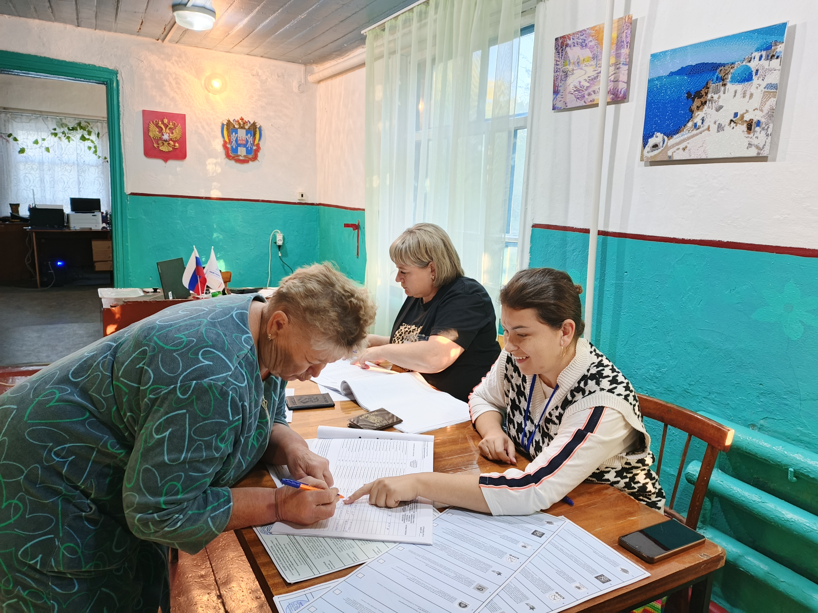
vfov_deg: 58.9
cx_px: 409
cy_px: 306
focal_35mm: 23
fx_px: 544
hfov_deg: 73.9
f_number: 1.8
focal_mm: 5.89
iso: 2873
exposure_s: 1/33.3
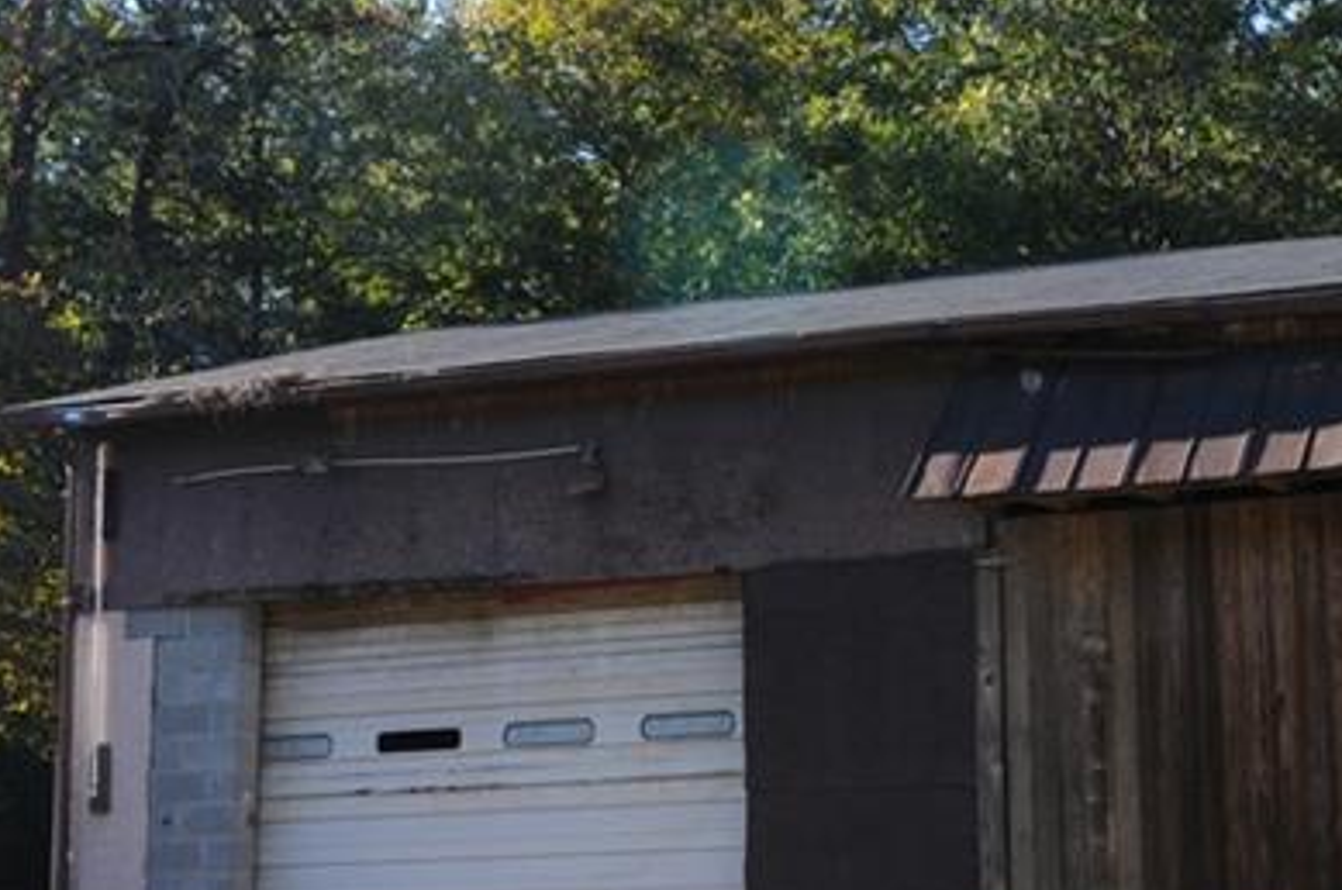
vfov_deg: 19.1
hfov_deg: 27.6
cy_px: 340
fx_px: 2642
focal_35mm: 71
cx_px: 1183
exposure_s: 1/250
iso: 200
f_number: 6.3
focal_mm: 18
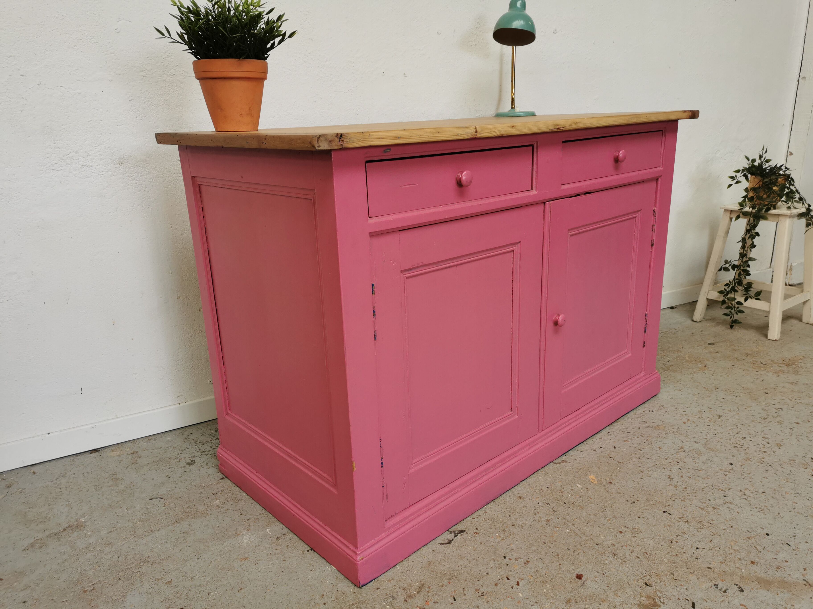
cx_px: 406
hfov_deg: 65.3
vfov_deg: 51.4
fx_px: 634
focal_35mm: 27
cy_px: 304
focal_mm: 5.58
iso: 80
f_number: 1.8
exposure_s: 1/100
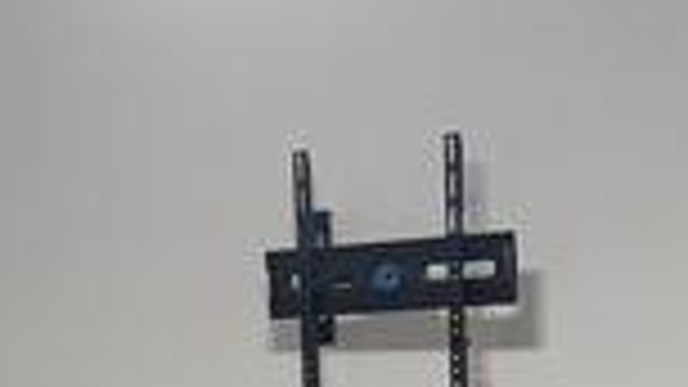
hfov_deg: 18.4
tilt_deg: -10.1
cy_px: 695
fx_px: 2079
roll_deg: +3.5
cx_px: 36
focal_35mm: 114
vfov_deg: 10.0
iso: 640
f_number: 1.78
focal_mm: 6.76
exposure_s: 1/60
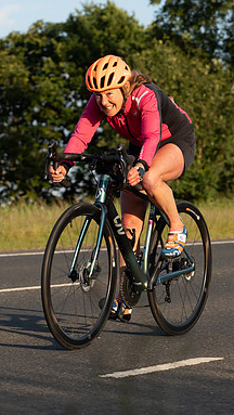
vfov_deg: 11.8
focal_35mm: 183
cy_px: 204
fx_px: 2015
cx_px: 72
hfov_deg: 6.6
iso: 125
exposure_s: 1/640
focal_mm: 73
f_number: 4
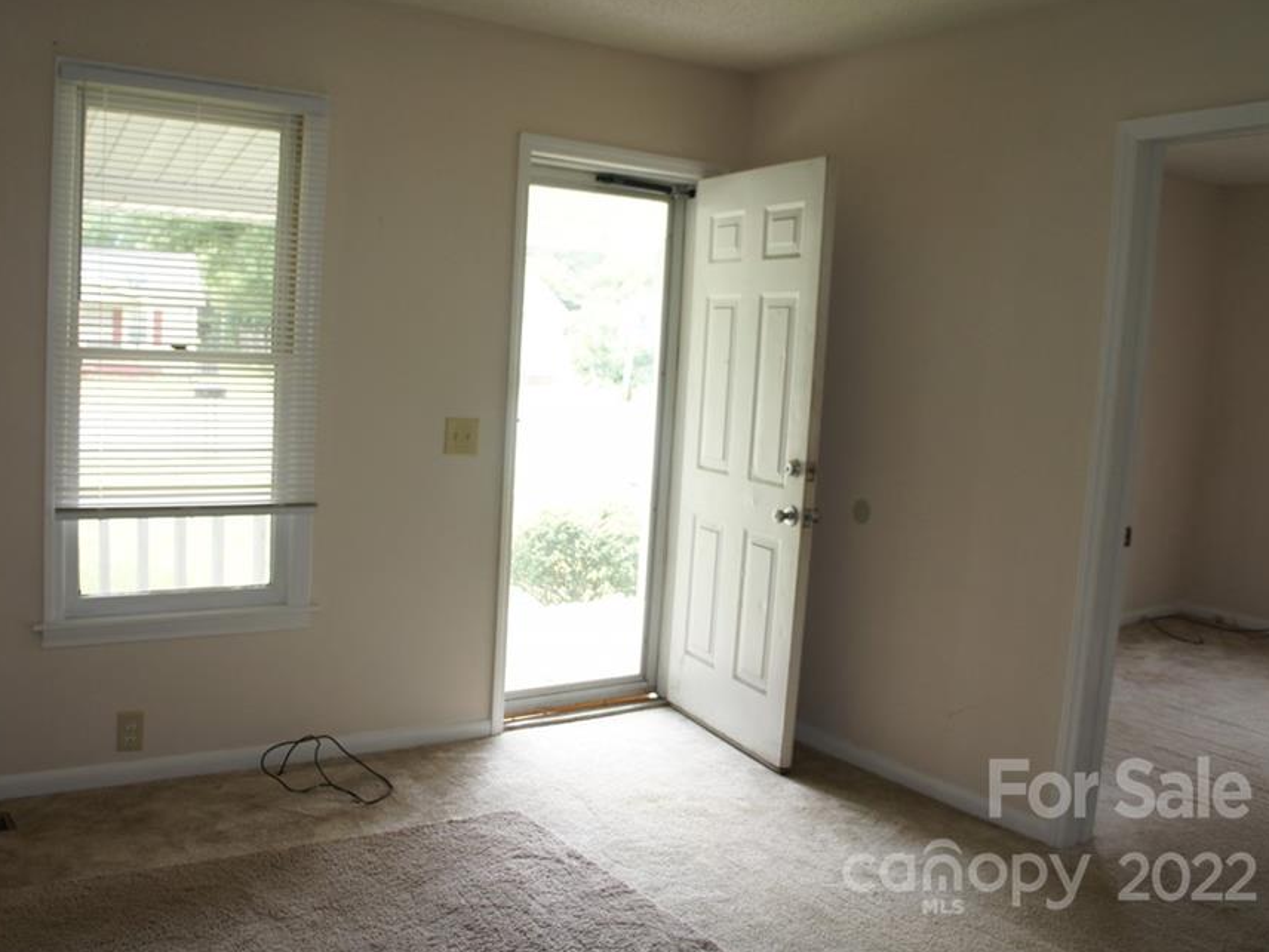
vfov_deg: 45.4
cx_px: 528
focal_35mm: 31
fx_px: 1136
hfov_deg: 58.0
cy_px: 471
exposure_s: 1/60
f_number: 3.5
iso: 250
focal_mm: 18
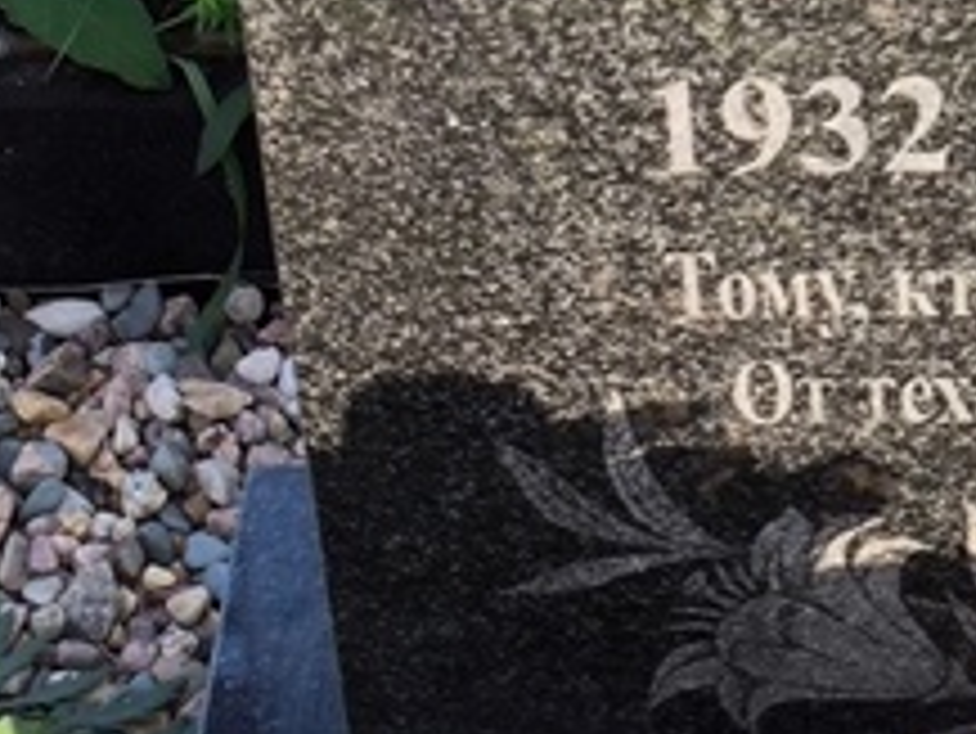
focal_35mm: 184
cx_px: 1037
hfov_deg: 10.6
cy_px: -446
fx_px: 5191
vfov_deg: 7.9
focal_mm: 4.71
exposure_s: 1/477
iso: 50
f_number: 1.7
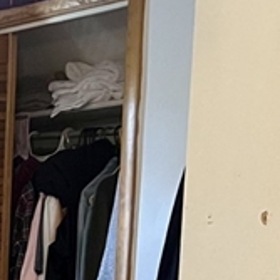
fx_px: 1290
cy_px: 448
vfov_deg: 11.7
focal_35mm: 141
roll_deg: -0.3
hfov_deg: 11.6
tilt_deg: -9.0
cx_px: -210
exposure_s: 1/40
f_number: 1.5
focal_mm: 5.7
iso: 400
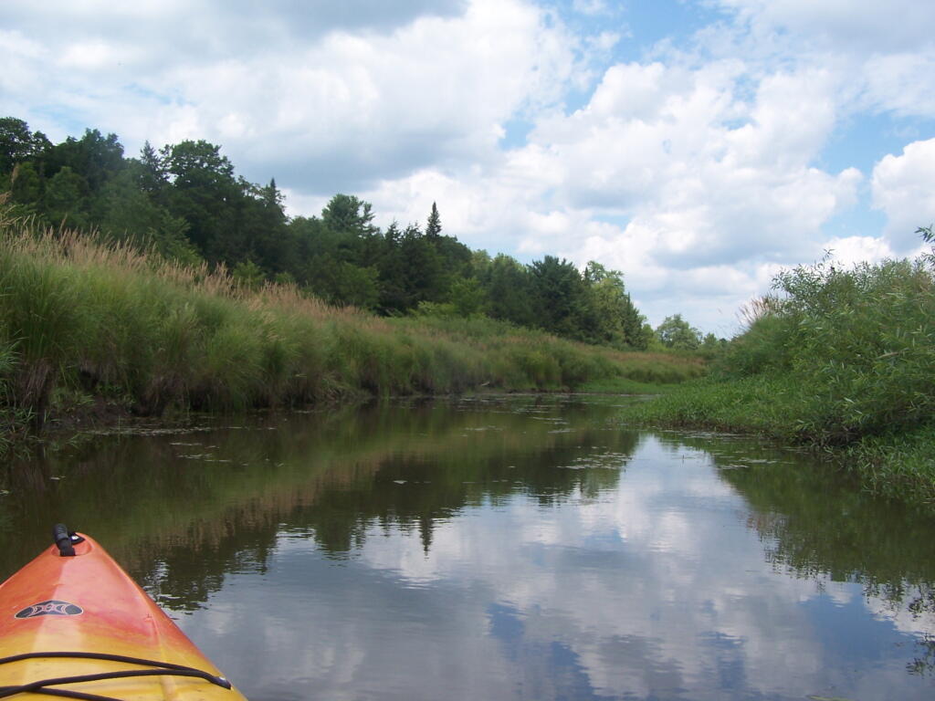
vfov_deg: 37.7
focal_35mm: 38
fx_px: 1026
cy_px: 350
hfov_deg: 49.0
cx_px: 468
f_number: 4
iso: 80
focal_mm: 6.3
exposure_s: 1/640
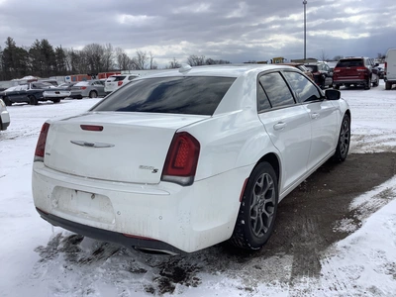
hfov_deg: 58.4
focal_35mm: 31
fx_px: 355
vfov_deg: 45.4
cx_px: 198
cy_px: 148
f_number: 2.4
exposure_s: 1/2632
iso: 25
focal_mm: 3.3
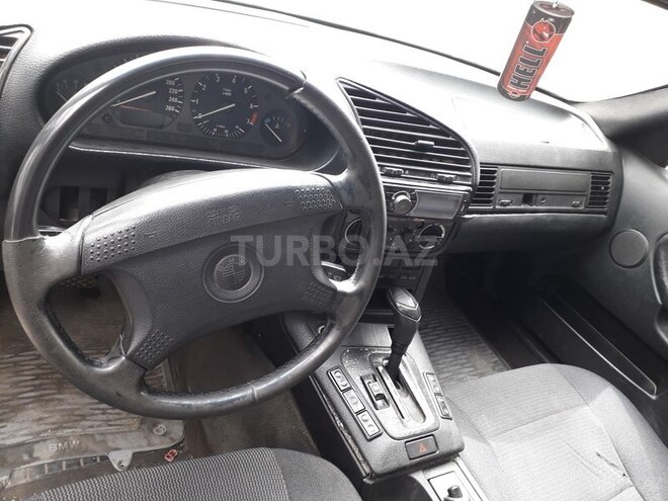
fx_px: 521
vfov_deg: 51.4
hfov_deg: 65.3
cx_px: 334
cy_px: 250
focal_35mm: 27
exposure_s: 1/50
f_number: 1.9
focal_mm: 3.6
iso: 80
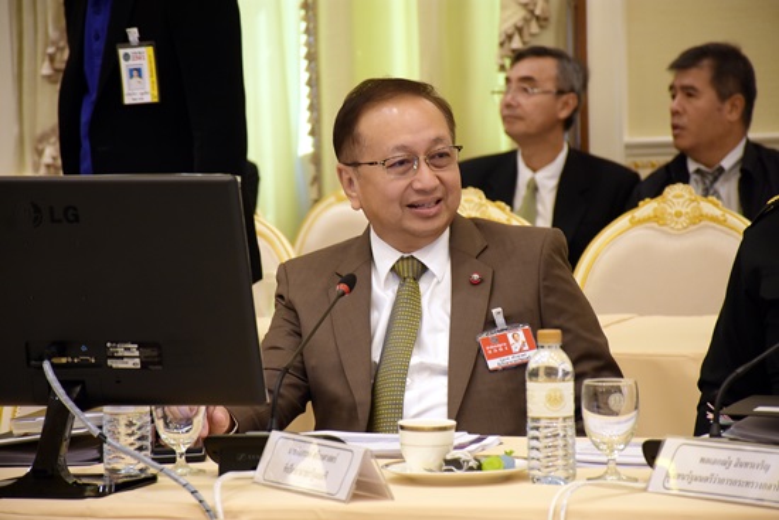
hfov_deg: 10.5
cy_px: 260
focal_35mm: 195
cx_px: 390
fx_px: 4220
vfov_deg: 7.0
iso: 800
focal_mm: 130
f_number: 6.3
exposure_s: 1/60
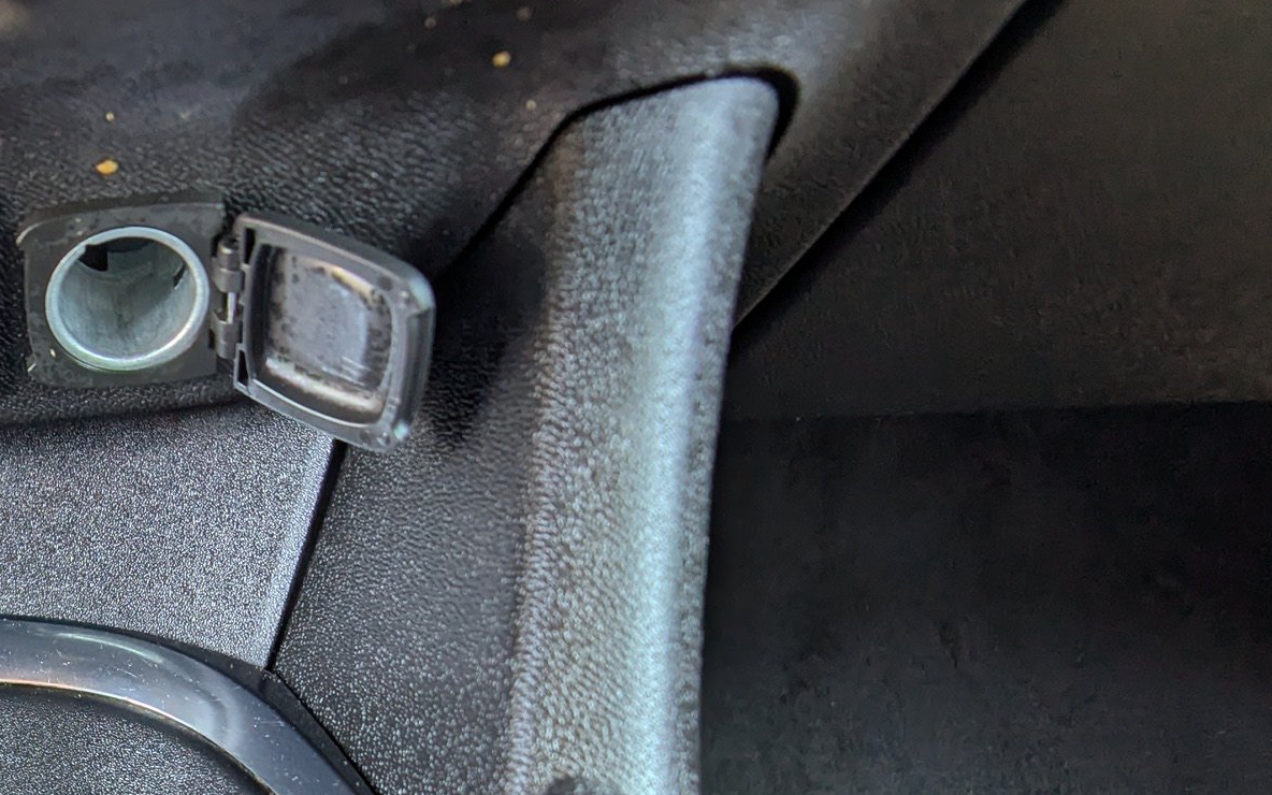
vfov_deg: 22.2
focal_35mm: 55
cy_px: 885
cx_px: -84
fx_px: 1907
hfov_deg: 32.9
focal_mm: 6.81
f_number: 1.85
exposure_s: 1/86.2
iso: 142
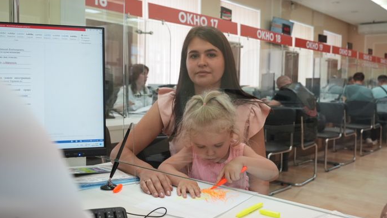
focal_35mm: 37
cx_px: 192
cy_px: 117
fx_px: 380
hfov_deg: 54.0
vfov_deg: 32.0
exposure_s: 1/200
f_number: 5.6
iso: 2000
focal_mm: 35
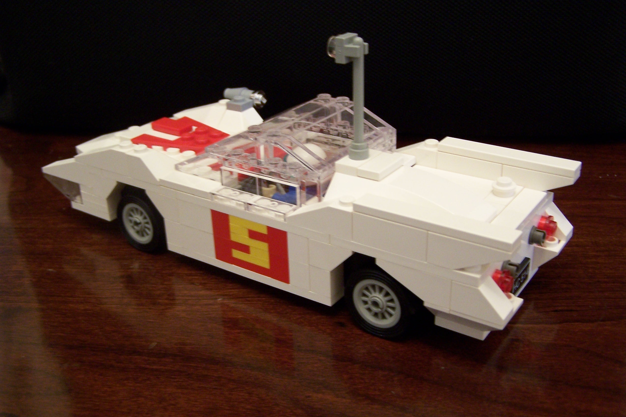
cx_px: 312
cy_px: 204
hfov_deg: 48.5
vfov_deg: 33.4
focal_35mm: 40
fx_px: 696
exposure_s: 1/8
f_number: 2.8
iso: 140
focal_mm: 6.3
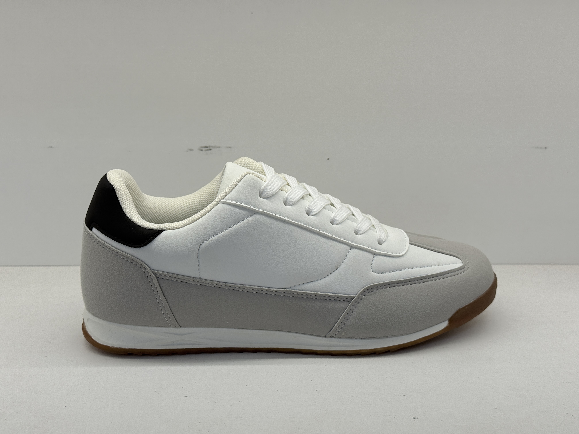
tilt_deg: -14.9
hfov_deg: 39.7
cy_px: 217
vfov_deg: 30.3
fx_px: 803
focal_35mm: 48
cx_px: 290
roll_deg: -0.8
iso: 64
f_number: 1.78
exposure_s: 1/357
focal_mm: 6.76
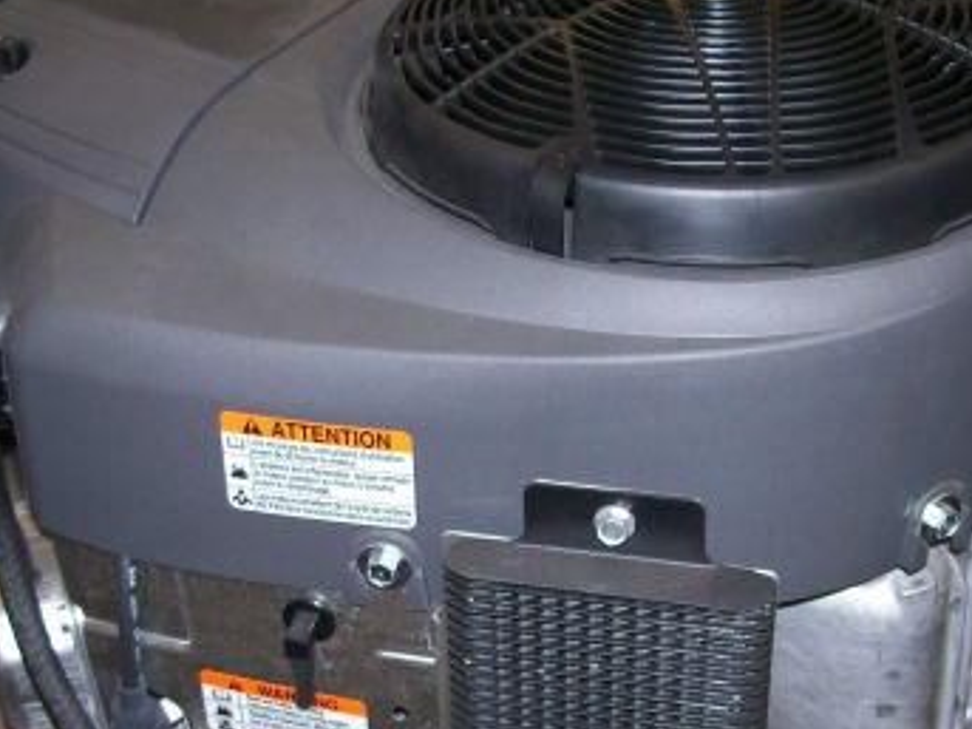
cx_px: 530
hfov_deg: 30.7
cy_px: 471
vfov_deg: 23.2
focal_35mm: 63
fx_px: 1768
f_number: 2.7
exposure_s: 1/64
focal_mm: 6
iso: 80
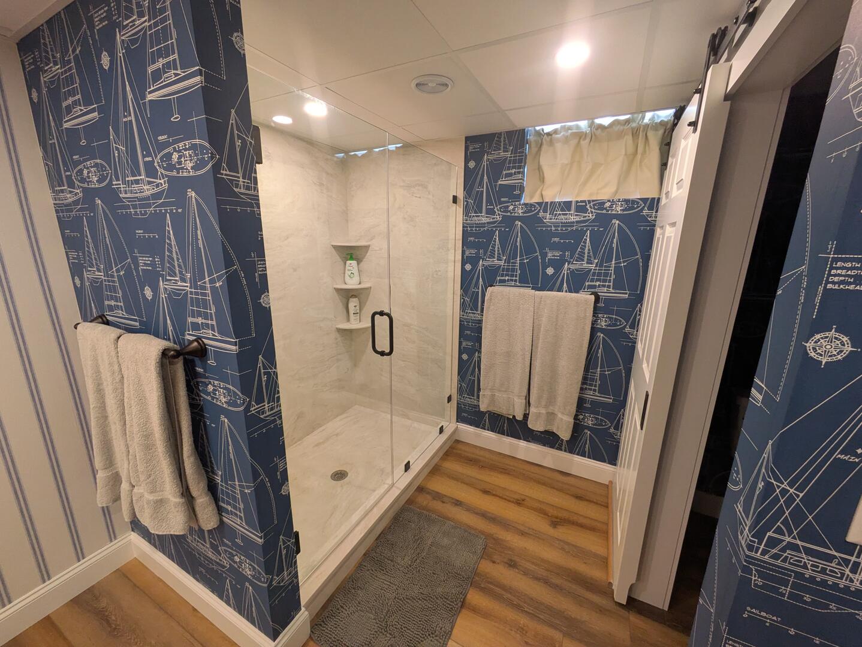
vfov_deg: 85.7
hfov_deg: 102.0
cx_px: 431
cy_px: 324
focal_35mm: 14
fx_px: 349
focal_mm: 1.83
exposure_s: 1/60
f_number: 2.2
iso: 240
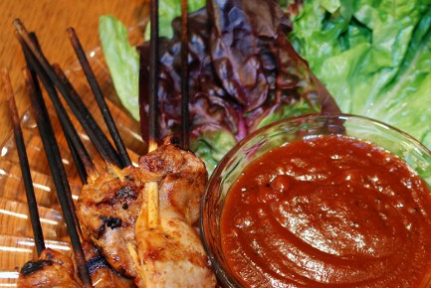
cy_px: 187
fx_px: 1162
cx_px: 358
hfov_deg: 20.7
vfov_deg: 14.1
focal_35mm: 97
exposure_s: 1/40
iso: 160
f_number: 3.2
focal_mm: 35
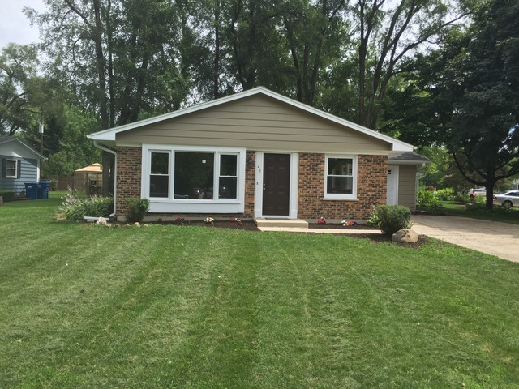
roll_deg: -2.9
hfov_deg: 61.7
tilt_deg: +0.4
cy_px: 194
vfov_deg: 48.2
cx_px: 260
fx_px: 435
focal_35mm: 29
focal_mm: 4.15
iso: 32
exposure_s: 1/1163
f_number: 2.2
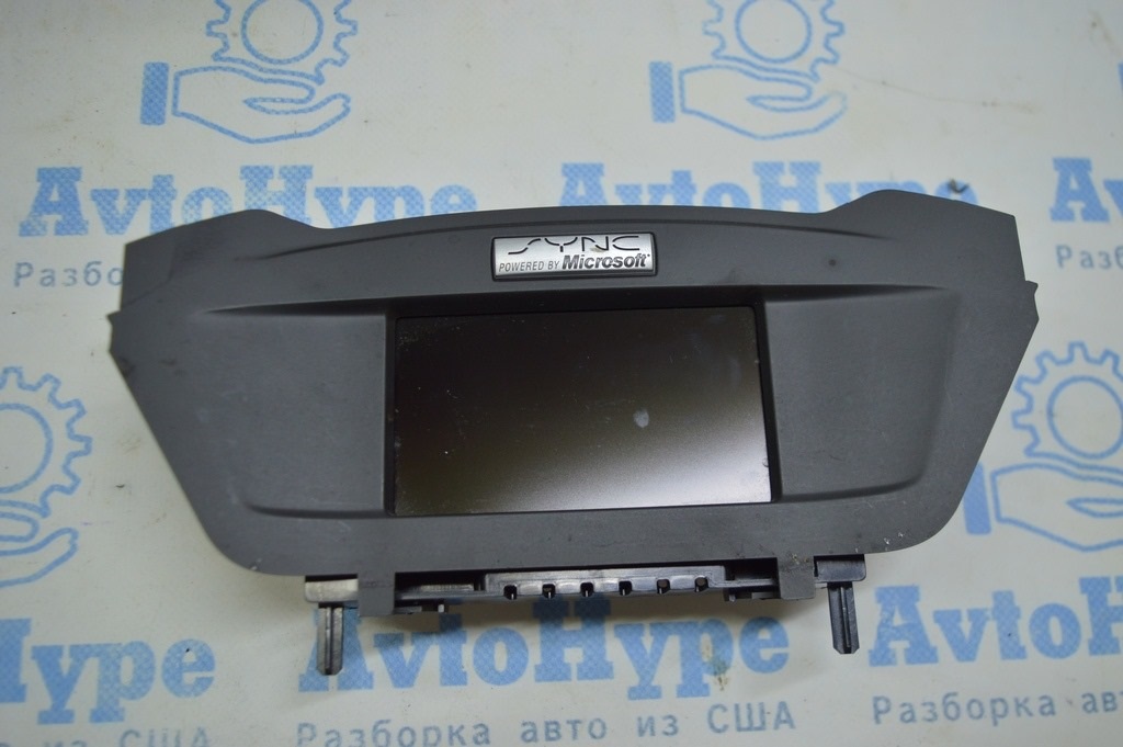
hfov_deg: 55.1
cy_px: 374
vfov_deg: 38.3
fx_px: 1075
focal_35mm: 34
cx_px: 562
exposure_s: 1/100
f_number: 3.8
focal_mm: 23
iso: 400
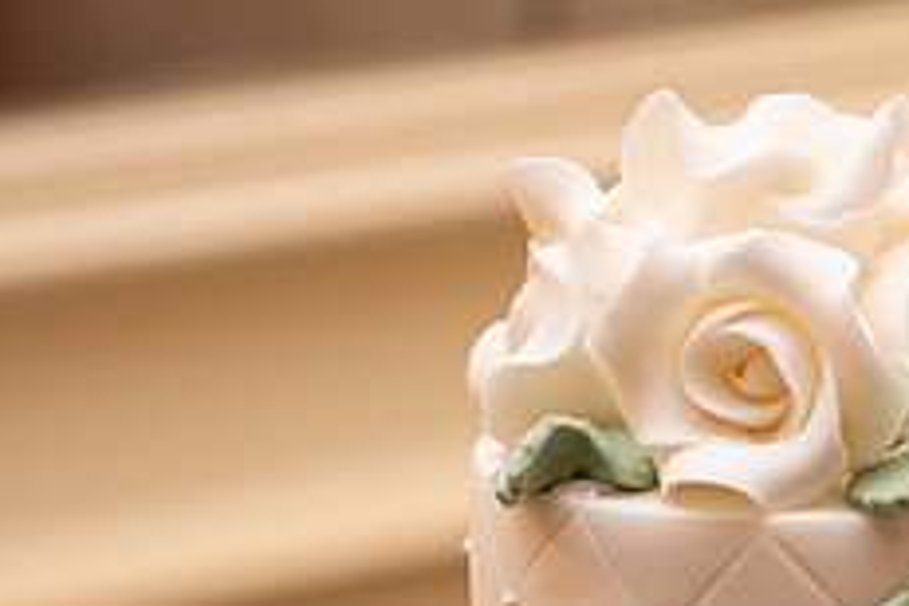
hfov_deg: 13.0
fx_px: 3939
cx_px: 944
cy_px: 730
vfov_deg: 8.7
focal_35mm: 156
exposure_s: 1/160
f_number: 3.5
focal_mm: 62
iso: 640
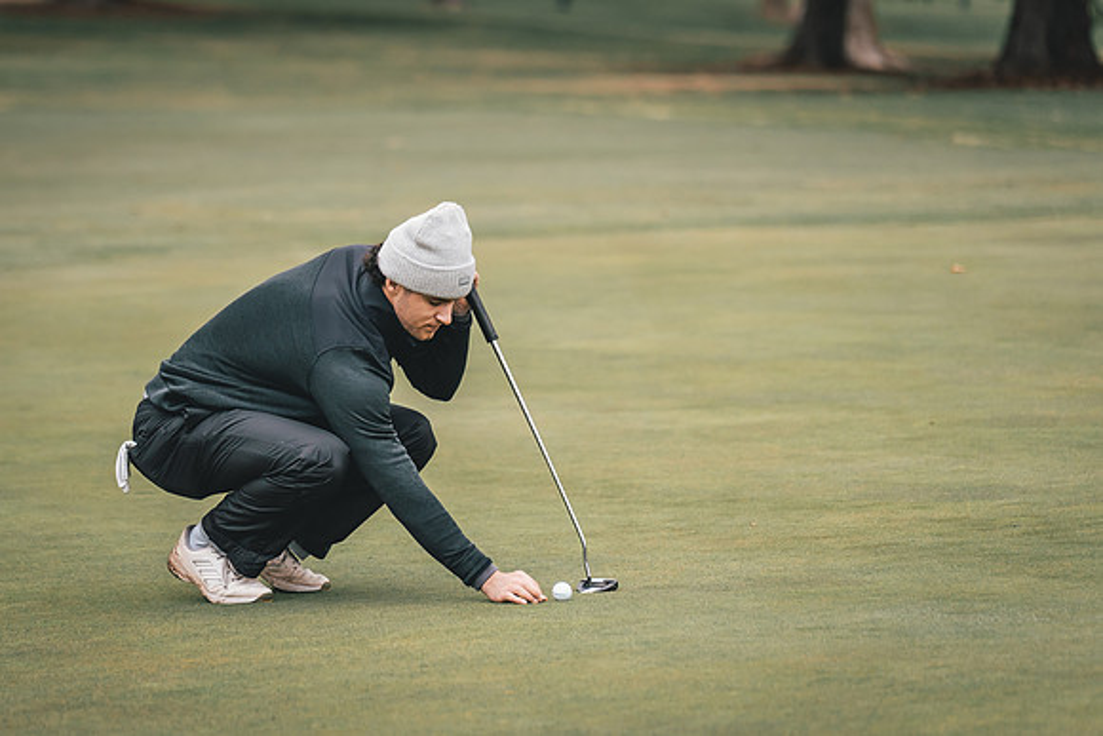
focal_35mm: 240
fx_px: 7359
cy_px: 337
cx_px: 390
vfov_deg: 5.7
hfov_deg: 8.6
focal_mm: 150
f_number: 2.8
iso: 640
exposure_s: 1/3200
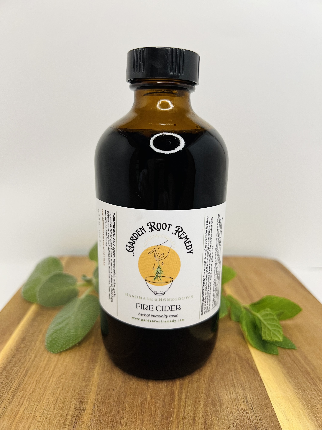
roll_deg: -0.7
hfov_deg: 53.1
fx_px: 322
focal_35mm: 26
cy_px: 215
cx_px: 161
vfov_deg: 67.3
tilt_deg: -14.7
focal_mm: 5.7
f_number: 1.5
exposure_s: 1/97
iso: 125
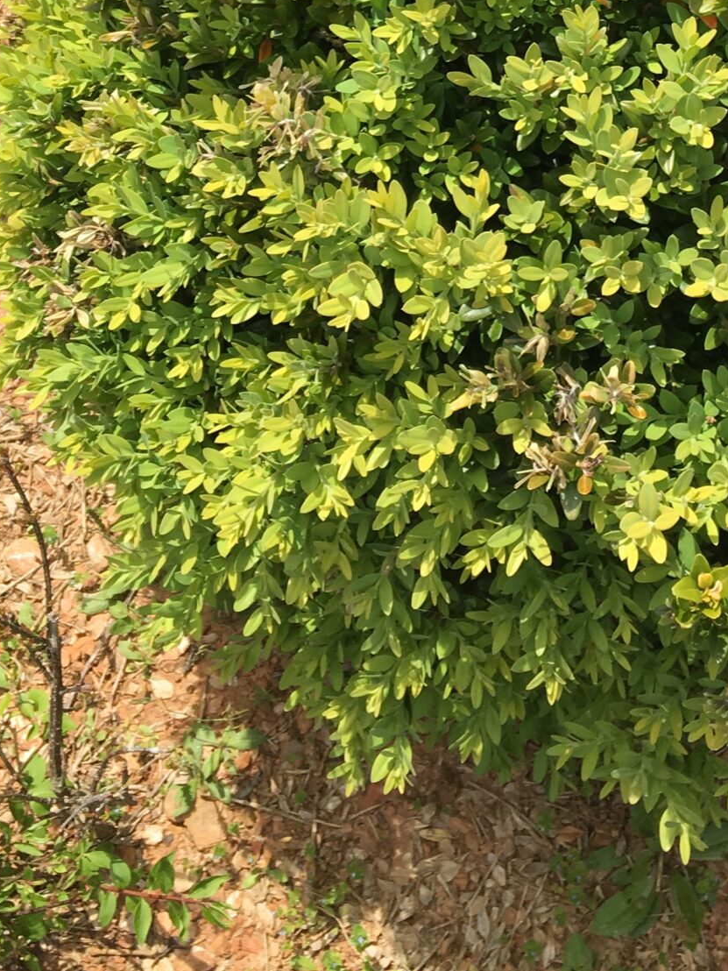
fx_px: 1879
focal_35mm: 67
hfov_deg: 21.8
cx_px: 491
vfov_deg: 26.9
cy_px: -60
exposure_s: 1/884
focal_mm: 4.15
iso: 25
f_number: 2.2
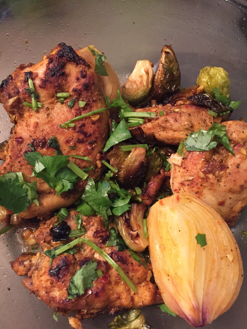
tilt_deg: -75.4
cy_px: 164
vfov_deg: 61.7
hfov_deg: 48.2
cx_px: 124
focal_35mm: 29
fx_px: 276
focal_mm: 4.15
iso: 250
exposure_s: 1/15
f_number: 2.2
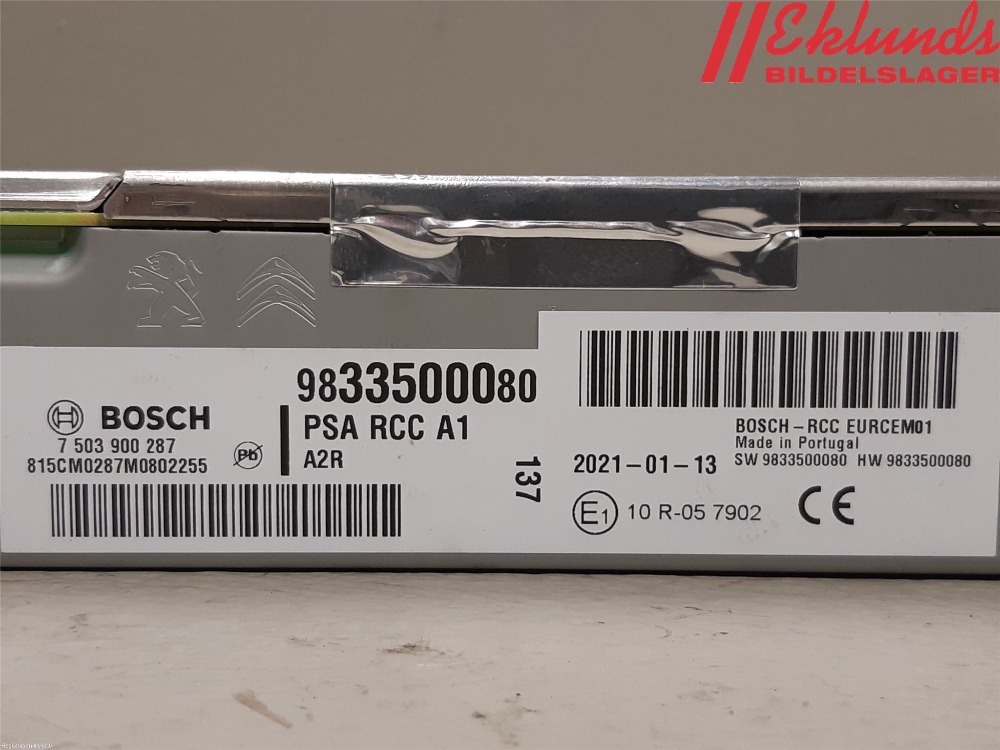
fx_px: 751
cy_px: 375
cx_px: 500
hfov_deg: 67.3
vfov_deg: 53.1
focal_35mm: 26
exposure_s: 1/50
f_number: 1.7
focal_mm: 3.93
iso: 80
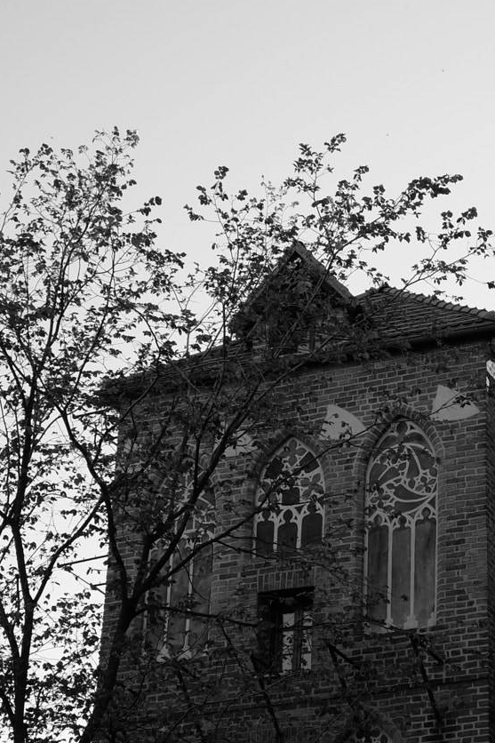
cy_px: 486
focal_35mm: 90
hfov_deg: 15.0
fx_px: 1857
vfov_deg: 22.5
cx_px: 440
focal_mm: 31.5
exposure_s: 1/85
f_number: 8
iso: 200
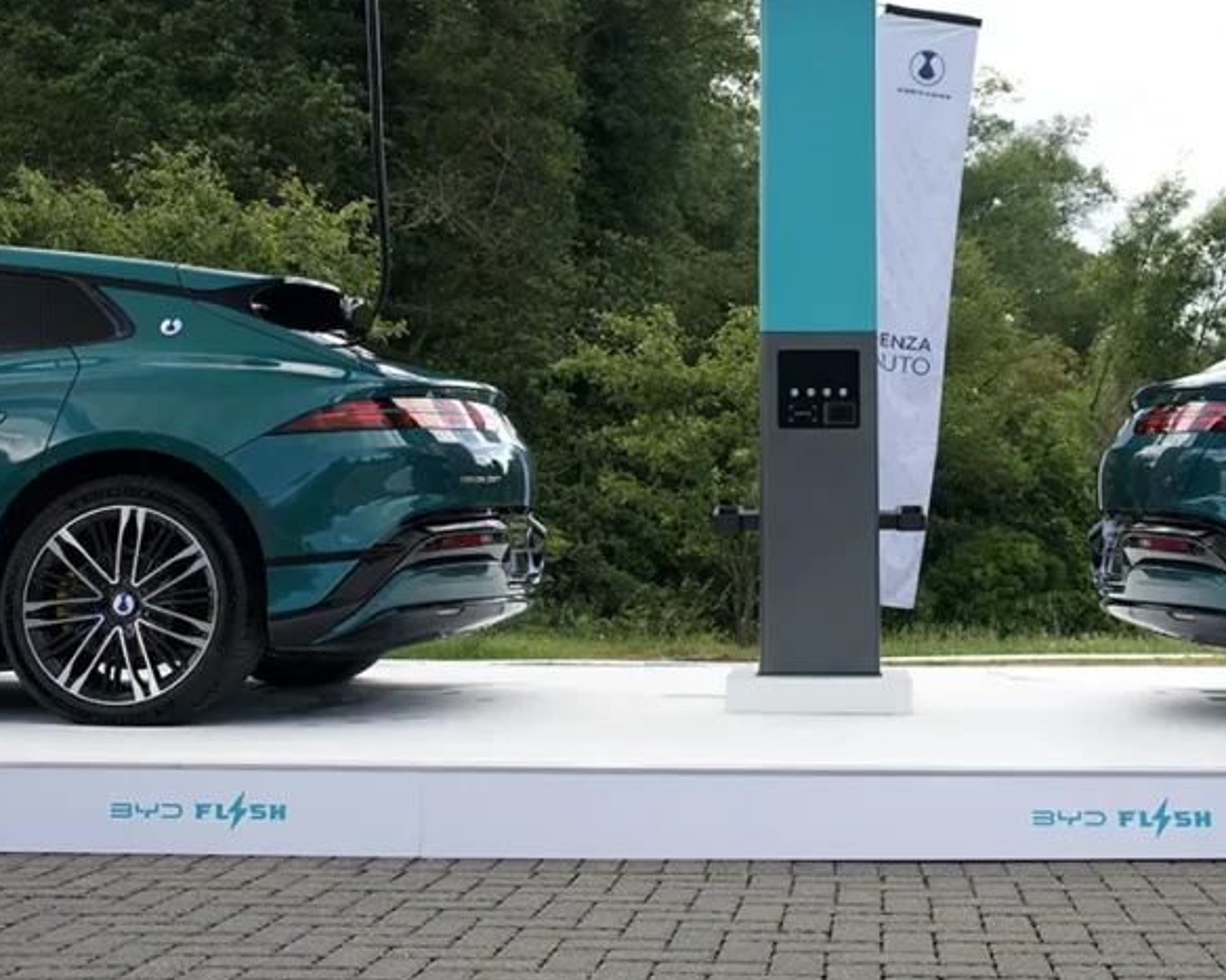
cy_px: 333
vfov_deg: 29.5
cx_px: 796
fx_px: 1850
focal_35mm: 51
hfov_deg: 36.4
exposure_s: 1/200
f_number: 5
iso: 250
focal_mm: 31
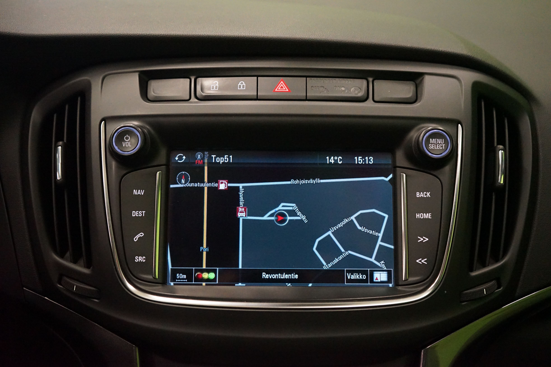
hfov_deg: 50.7
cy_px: 184
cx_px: 276
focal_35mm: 38
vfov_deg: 35.1
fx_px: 582
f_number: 4
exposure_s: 1/60
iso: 6400
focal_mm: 38
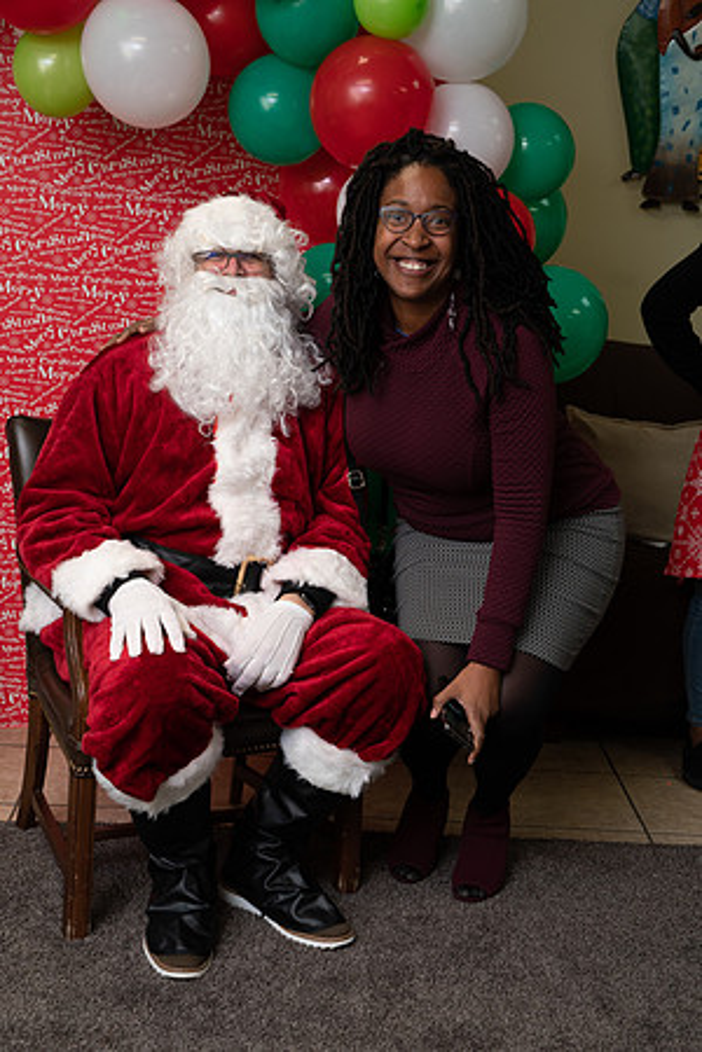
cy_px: 526
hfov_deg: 25.5
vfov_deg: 37.5
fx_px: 1550
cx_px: 351
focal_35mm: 53
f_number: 5
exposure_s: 1/80
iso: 400
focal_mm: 53
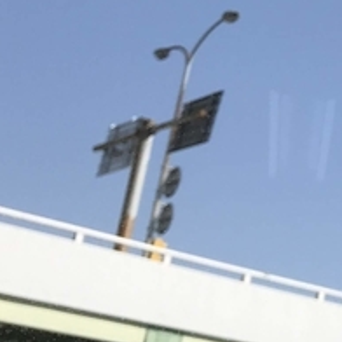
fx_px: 1442
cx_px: 808
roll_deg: -2.2
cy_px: 35
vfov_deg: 13.4
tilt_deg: +22.9
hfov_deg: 11.4
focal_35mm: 129
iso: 20
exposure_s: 1/2398
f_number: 1.8
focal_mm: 3.99
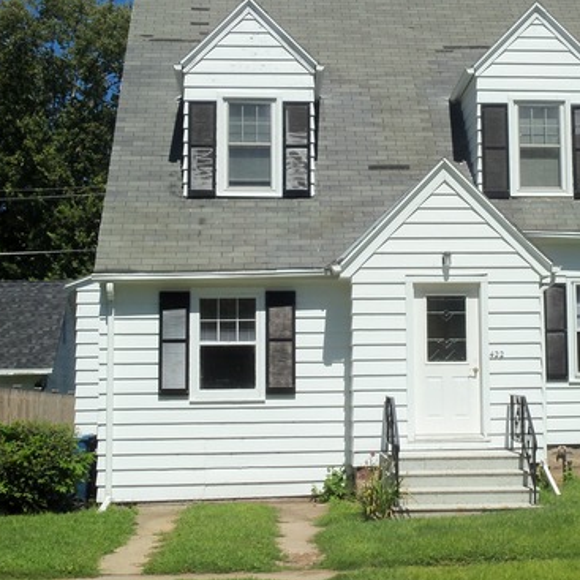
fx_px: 1403
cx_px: 431
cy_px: 237
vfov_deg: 23.3
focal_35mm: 74
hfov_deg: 23.1
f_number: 9.8
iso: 80
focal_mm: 8.7
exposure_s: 1/200
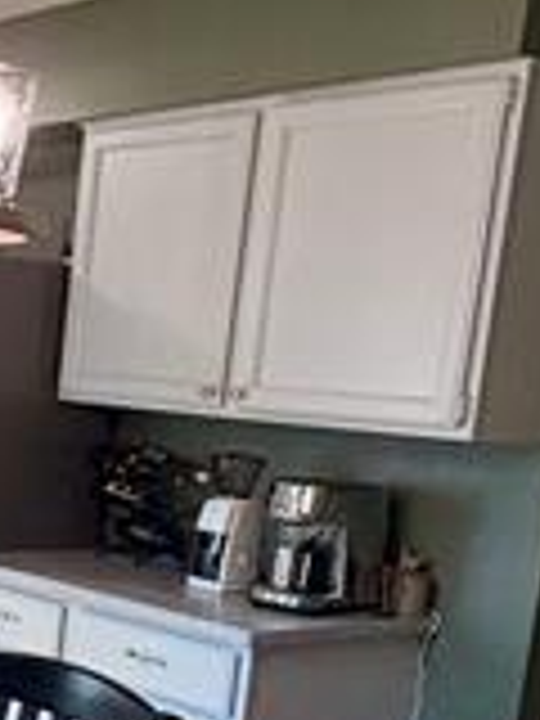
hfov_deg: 18.6
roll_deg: -2.7
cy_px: 572
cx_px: -338
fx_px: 1394
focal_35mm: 67
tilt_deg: -9.7
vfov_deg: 28.4
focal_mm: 2.22
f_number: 2.2
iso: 200
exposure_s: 1/120
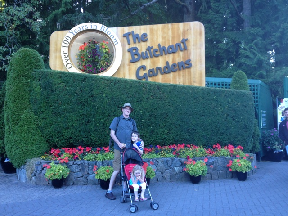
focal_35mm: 35
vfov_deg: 40.7
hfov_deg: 52.6
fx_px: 291
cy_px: 108
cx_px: 144
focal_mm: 4.28
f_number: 2.4
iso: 64
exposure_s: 1/40
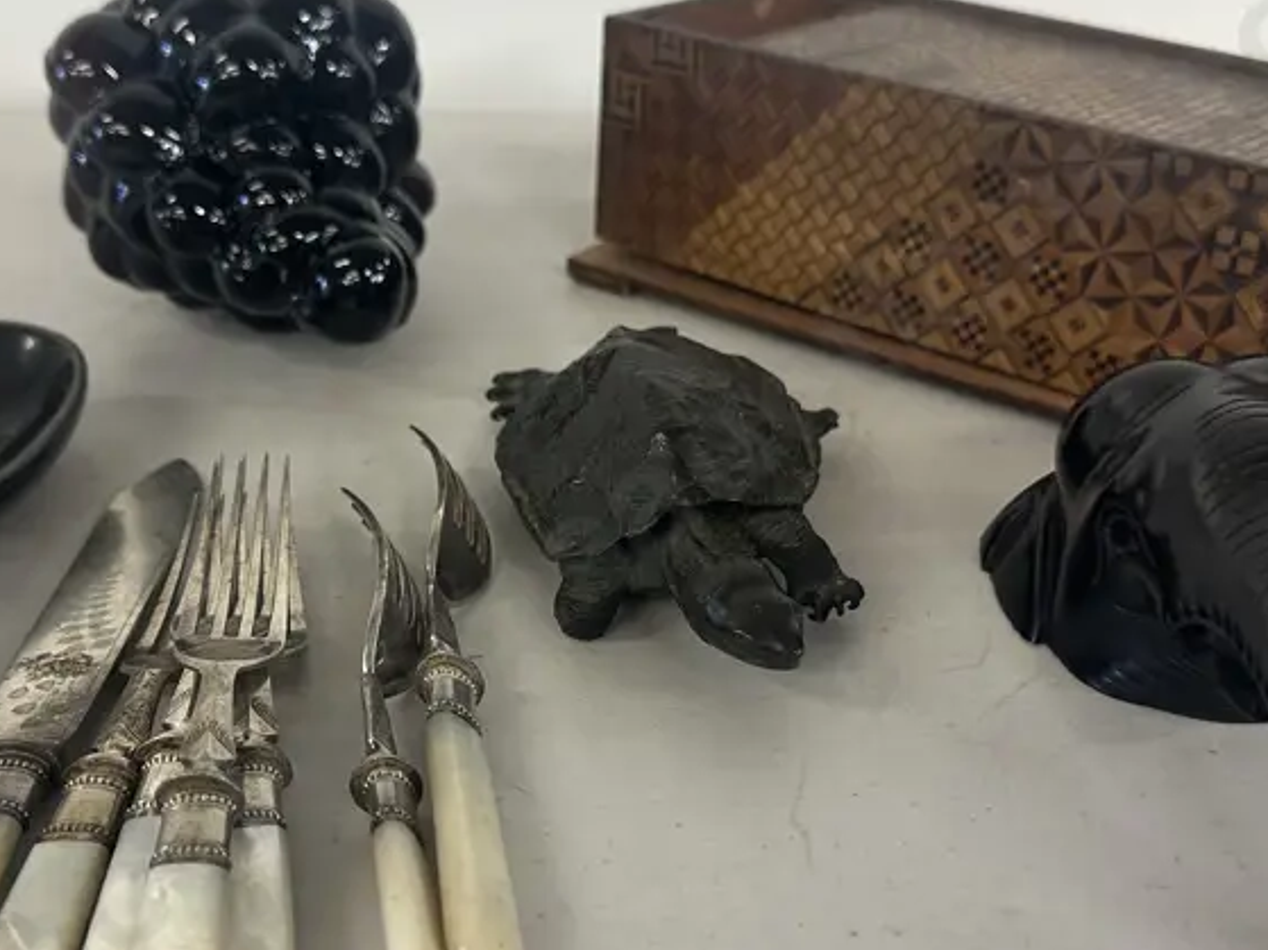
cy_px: 576
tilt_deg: -31.6
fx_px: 1611
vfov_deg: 32.8
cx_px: 560
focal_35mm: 44
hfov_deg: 42.9
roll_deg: +1.2
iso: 200
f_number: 1.78
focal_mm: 6.86
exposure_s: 1/100
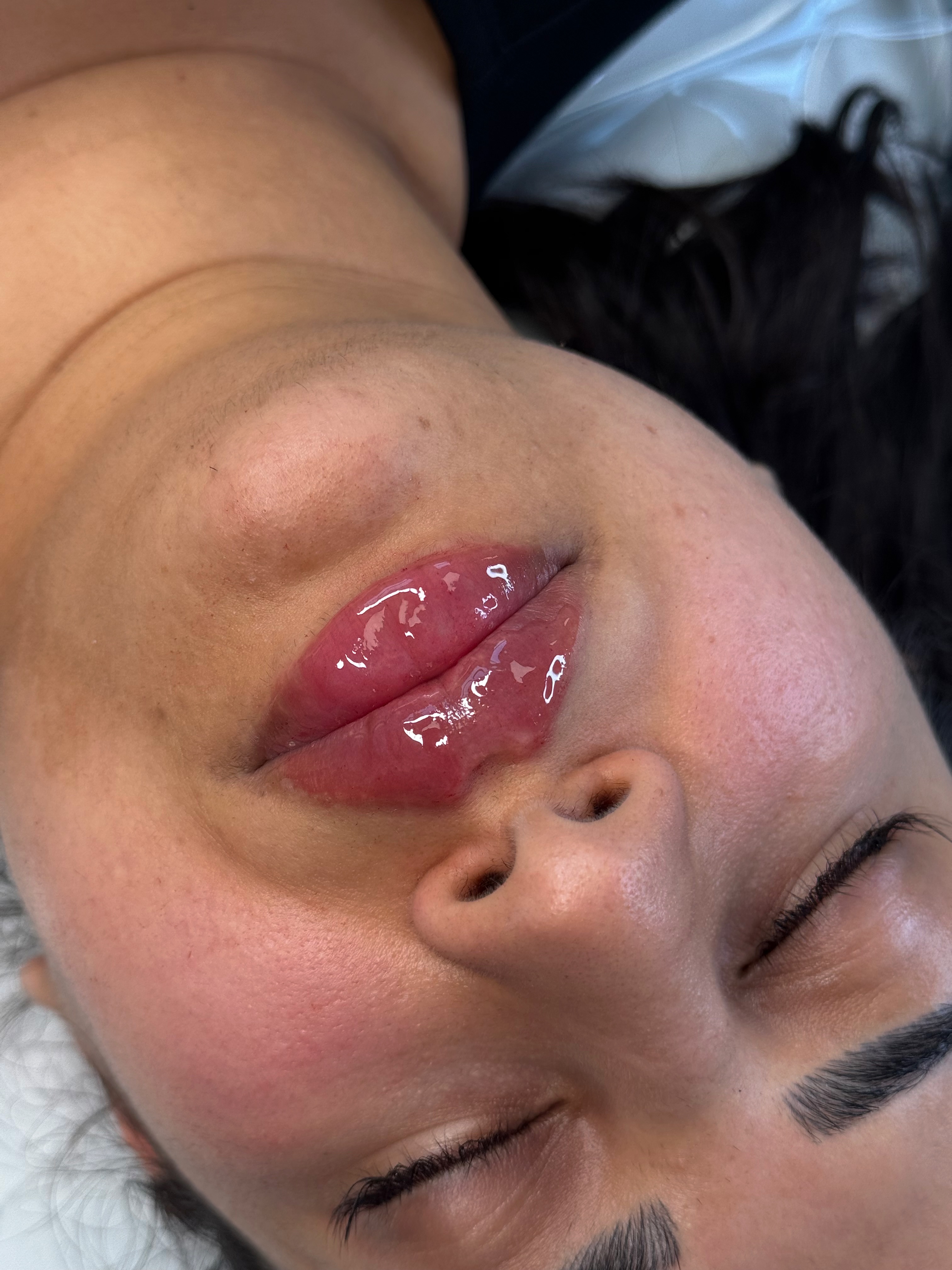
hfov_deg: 30.3
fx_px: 1760
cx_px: 476
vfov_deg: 39.7
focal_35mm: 48
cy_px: 635
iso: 80
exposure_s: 1/340
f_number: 1.78
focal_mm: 6.76
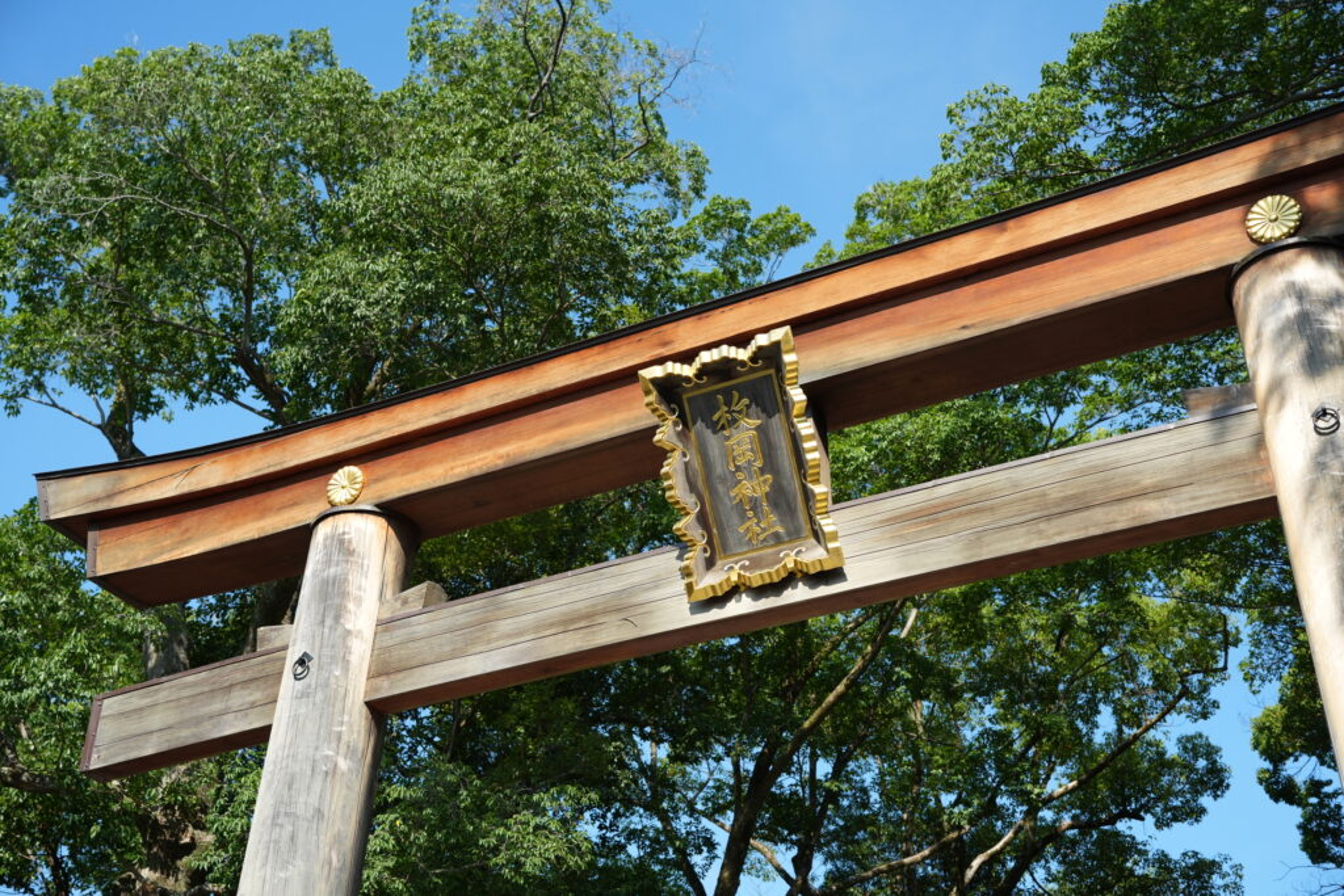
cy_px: 448
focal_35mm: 48
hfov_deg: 41.1
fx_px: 1792
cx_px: 672
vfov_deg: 28.1
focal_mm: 48
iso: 250
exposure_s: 1/1600
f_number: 3.5
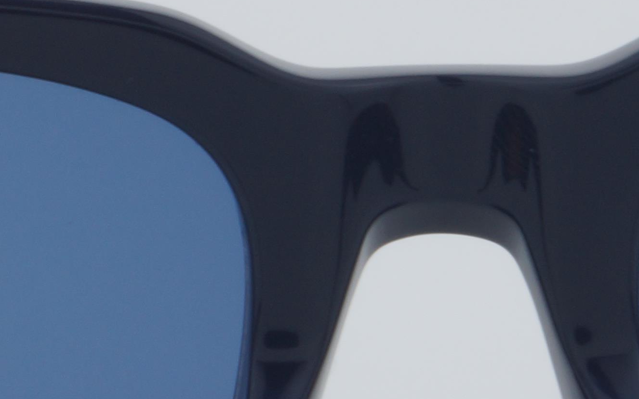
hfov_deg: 6.7
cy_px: 417
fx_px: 5422
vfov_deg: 4.2
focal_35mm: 311
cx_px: 435
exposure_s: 1/4
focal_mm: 45
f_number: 32
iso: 100
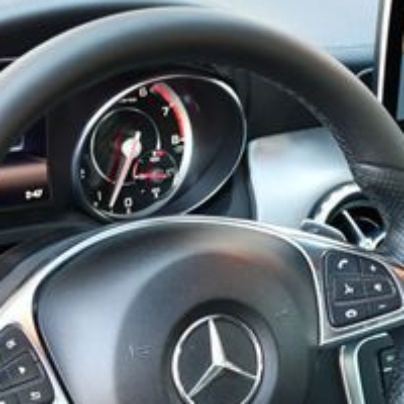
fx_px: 1439
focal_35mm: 109
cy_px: 325
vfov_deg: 15.9
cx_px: 265
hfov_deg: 15.9
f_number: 3.8
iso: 900
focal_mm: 20
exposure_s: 1/125
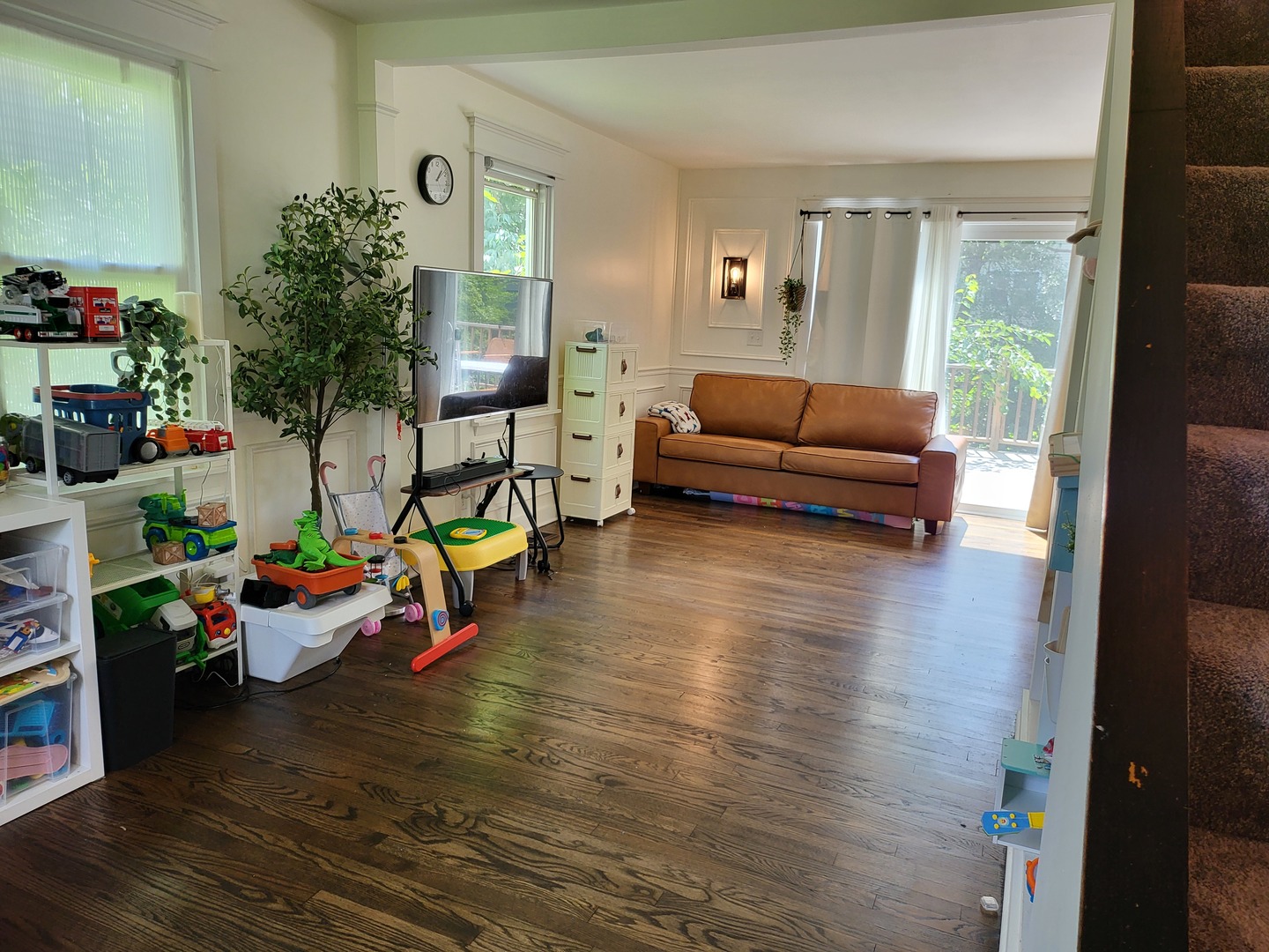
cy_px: 476
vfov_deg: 56.8
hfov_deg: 71.6
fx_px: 880
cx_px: 634
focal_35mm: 24
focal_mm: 5
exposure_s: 1/120
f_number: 1.8
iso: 125
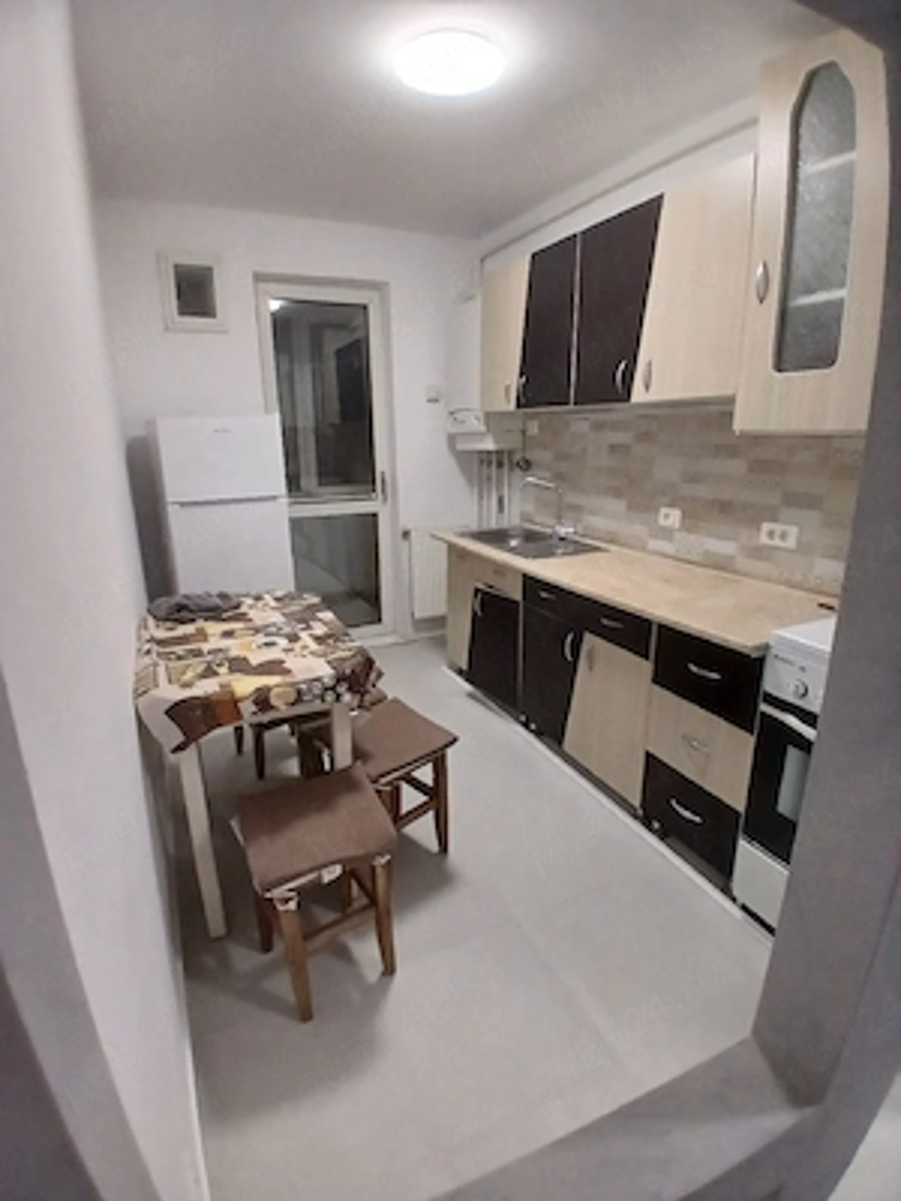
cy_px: 600
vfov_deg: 91.0
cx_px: 450
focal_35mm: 17
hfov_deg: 74.7
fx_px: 590
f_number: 2.2
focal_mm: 1.4
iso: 250
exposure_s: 1/33.3
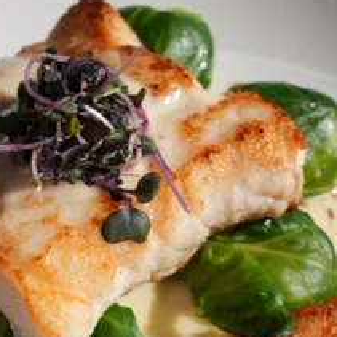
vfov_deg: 18.1
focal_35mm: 93
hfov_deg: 18.7
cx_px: 134
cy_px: 349
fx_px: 1024
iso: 80
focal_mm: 30
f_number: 6.3
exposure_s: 1/500
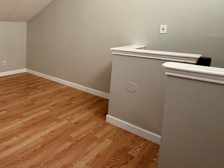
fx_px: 168
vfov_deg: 51.7
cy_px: 51
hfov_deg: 59.1
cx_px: 29
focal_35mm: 26
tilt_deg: -7.0
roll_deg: -0.7
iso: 400
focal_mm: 2.22
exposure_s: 1/60
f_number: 2.2
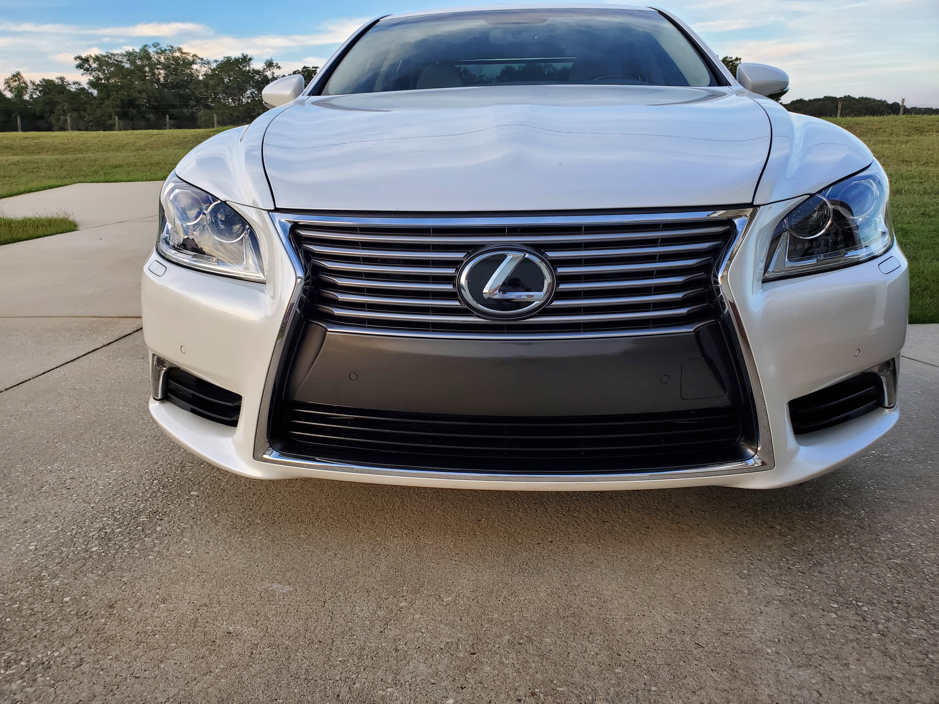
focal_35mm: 26
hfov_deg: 67.3
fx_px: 705
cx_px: 470
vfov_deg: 53.1
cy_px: 352
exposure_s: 1/102
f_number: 2.4
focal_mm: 4.3
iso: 50
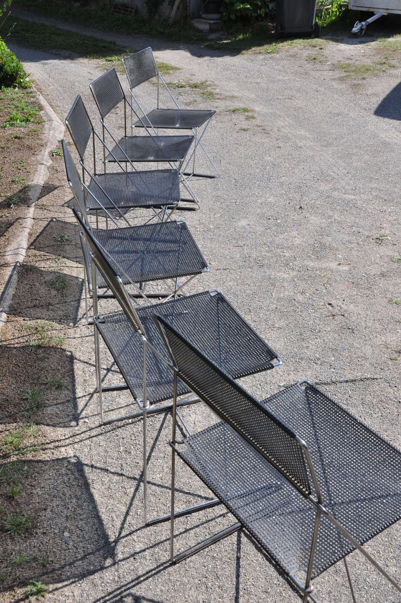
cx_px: 200
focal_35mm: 39
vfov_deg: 49.6
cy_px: 302
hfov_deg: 34.1
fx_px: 653
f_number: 11
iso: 640
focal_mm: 26
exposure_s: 1/500
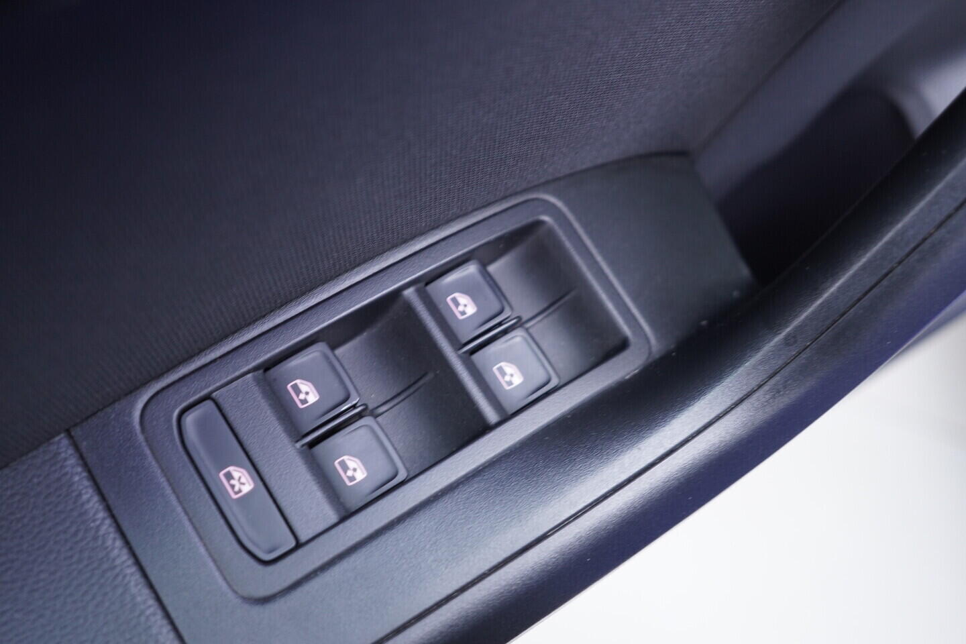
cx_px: 483
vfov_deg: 36.9
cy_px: 322
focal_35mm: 36
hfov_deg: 53.1
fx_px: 966
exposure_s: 1/40
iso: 500
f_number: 2.8
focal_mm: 24
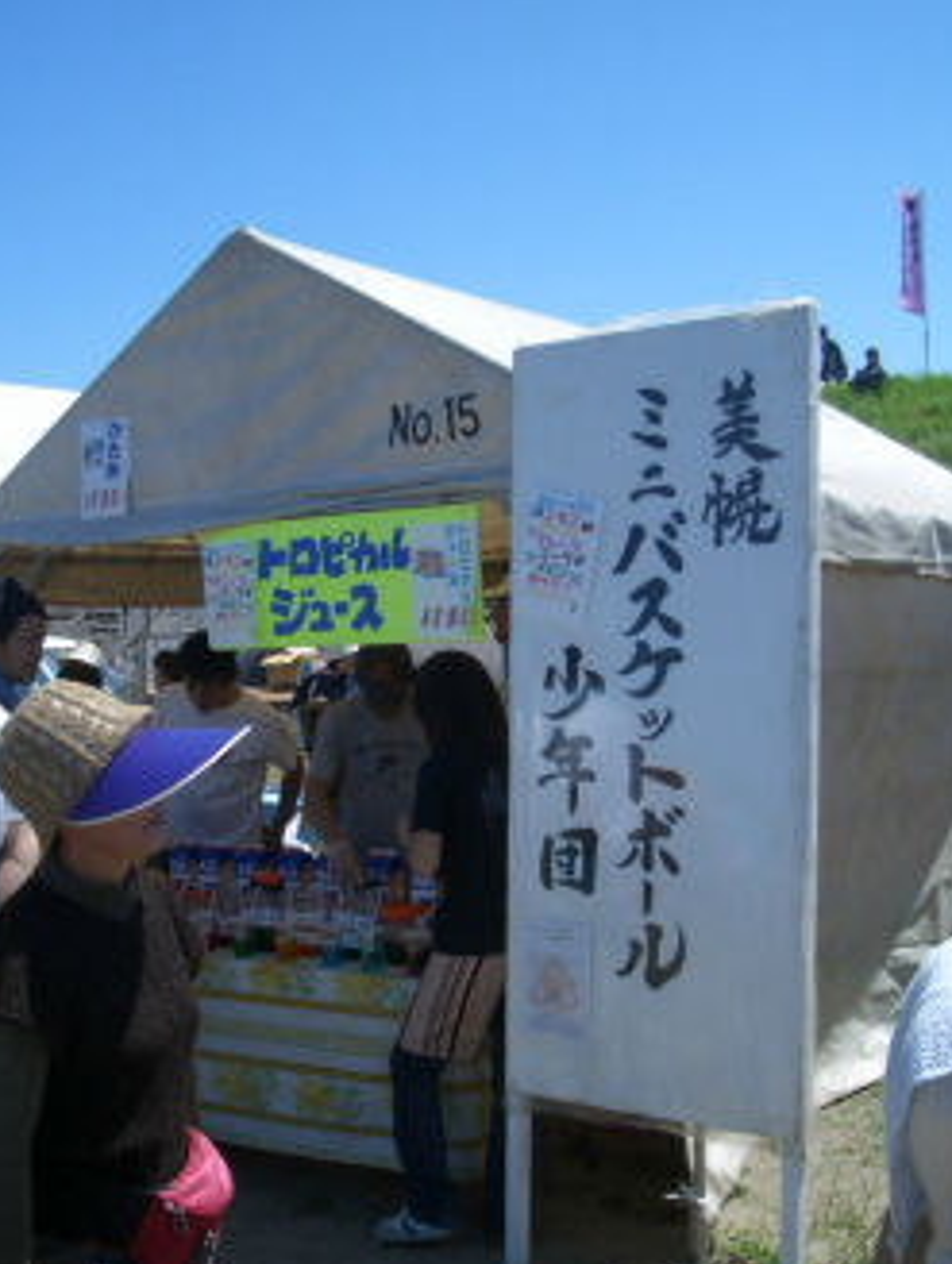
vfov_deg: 41.9
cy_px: 748
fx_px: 1646
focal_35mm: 45
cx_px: 414
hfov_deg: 32.2
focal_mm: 5.8
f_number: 4.3
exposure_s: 1/640
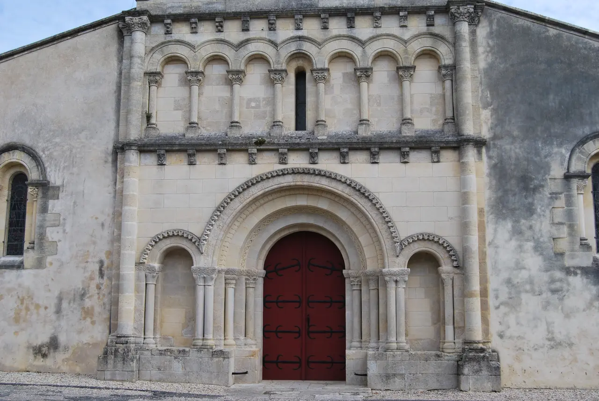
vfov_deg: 34.3
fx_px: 650
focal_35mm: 39
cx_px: 300
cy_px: 200
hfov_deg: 49.5
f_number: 7.1
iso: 100
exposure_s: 1/200
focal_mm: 26
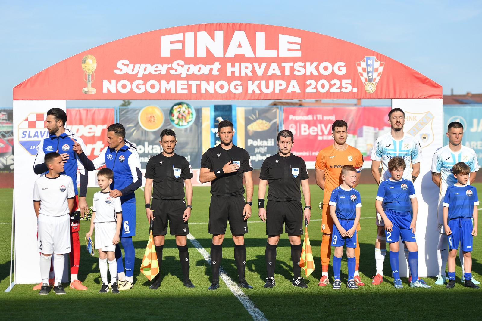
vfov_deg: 14.9
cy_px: 160
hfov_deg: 22.1
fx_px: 1232
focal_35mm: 92
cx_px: 241
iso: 100
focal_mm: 92
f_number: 5
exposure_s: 1/1250
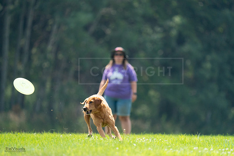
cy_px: 78
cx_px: 117
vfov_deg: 2.7
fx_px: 3290
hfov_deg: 4.1
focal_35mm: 506
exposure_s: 1/4000
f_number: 6.3
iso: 3200
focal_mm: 506
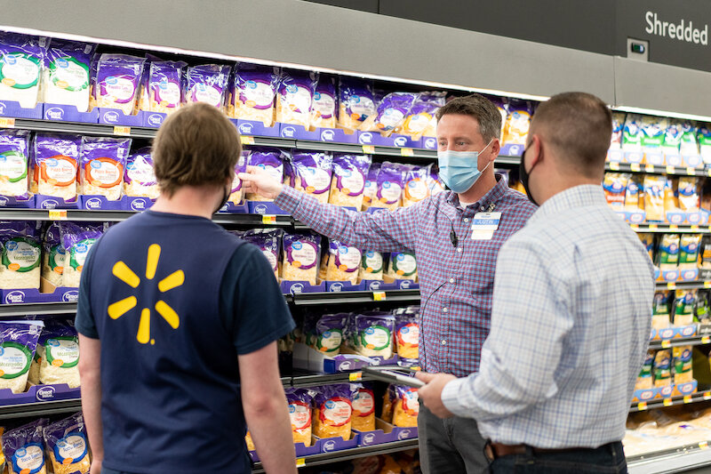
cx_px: 336
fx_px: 1220
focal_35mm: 62
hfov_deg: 32.5
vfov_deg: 22.0
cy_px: 210
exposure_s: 1/800
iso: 1250
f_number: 2
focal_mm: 55
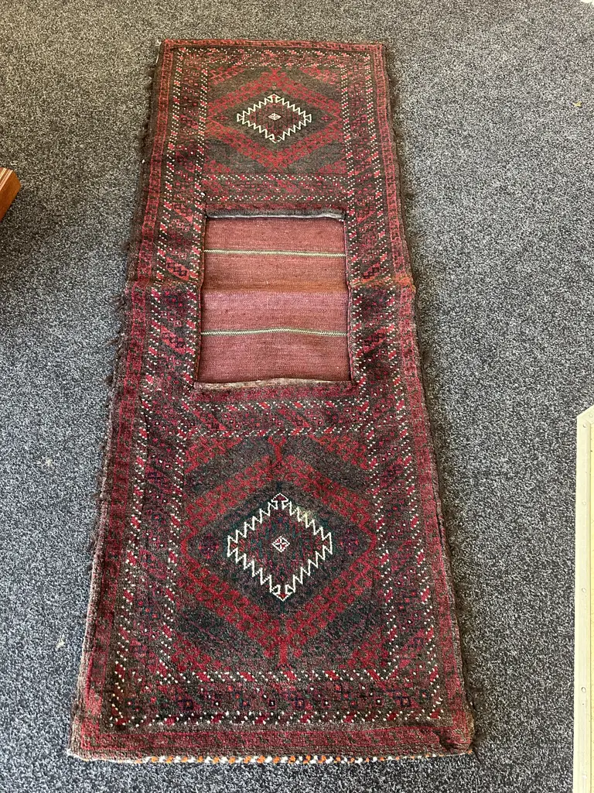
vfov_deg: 71.6
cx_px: 297
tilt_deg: -63.9
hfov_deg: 56.8
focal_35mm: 24
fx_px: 549
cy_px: 396
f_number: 1.78
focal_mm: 6.86
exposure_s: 1/50
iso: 640
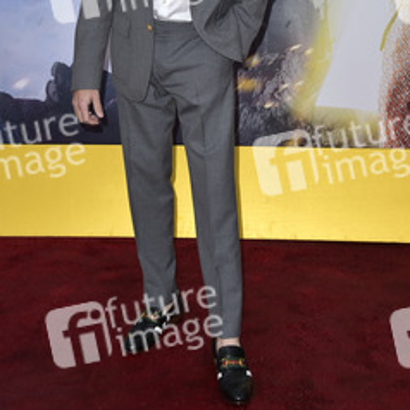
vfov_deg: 20.6
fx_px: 1112
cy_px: 69
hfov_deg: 20.9
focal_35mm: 83
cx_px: 185
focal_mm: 58
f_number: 6.3
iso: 320
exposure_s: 1/250
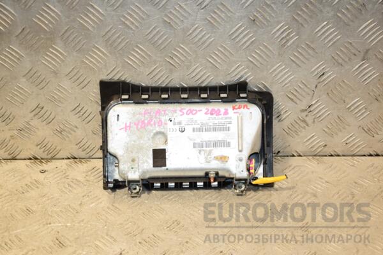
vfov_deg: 22.6
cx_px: 192
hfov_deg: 33.4
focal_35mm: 60
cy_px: 128
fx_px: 638
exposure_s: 1/200
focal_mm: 40
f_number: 5.6
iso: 800
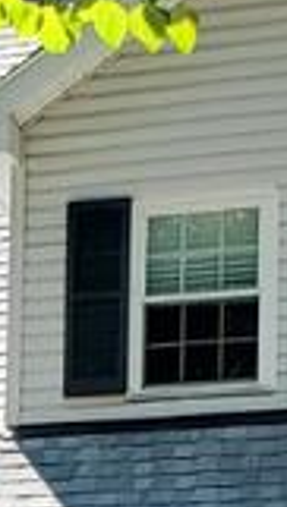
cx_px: -293
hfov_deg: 6.2
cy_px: 897
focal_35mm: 190
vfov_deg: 10.7
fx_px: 2561
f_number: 2.4
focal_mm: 4.3
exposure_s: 1/522
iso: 50
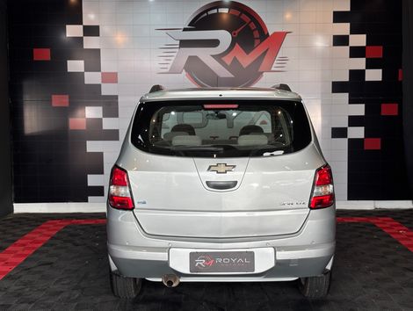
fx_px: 621
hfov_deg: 36.8
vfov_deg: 28.1
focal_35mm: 52
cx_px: 206
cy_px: 156
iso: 32
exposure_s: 1/458
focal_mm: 5.96
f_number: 1.6
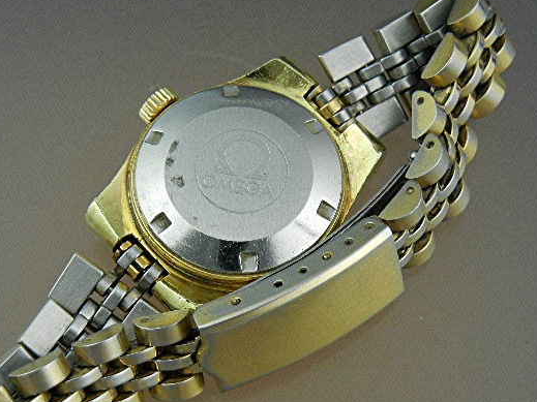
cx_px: 269
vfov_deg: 15.5
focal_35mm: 95
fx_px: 1473
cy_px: 241
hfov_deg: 20.7
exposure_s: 1/30
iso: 400
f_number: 4.3
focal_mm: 13.9
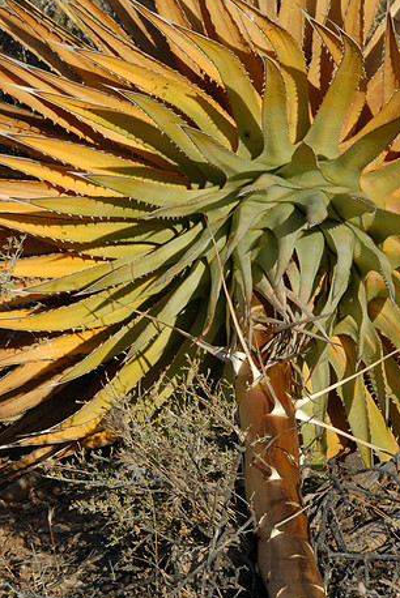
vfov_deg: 10.3
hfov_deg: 6.9
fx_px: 3322
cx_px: 231
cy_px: 242
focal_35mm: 200
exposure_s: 1/30
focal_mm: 105
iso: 125
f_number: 16
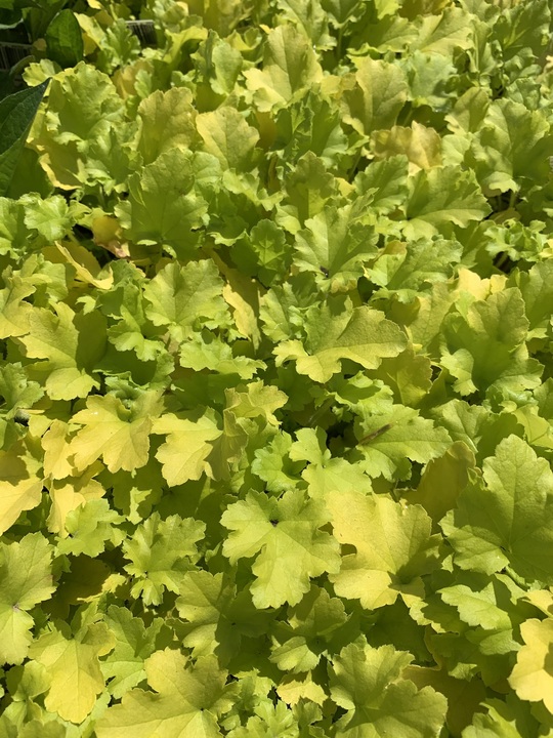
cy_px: 369
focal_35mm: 26
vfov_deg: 67.3
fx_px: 554
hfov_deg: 53.1
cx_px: 276
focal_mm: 4.25
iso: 25
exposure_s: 1/1536
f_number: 1.8
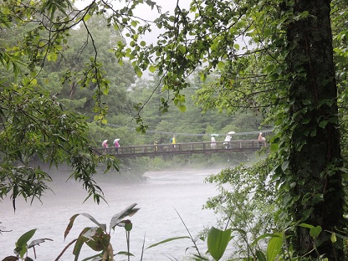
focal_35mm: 100
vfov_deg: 14.8
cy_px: 130
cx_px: 174
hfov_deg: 19.6
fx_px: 1005
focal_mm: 17.9
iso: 360
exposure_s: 1/125
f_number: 5.5
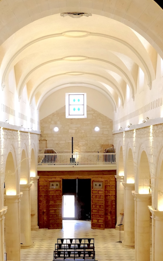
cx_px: 74
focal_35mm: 65
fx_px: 462
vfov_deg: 31.5
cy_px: 150
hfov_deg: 20.0
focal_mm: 15.1
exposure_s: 1/125
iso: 5000
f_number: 4
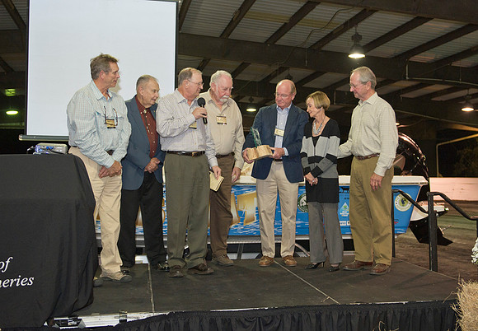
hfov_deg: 40.0
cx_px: 269
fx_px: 656
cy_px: 149
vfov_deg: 28.3
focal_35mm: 49
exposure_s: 1/125
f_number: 3.2
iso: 800
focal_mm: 36
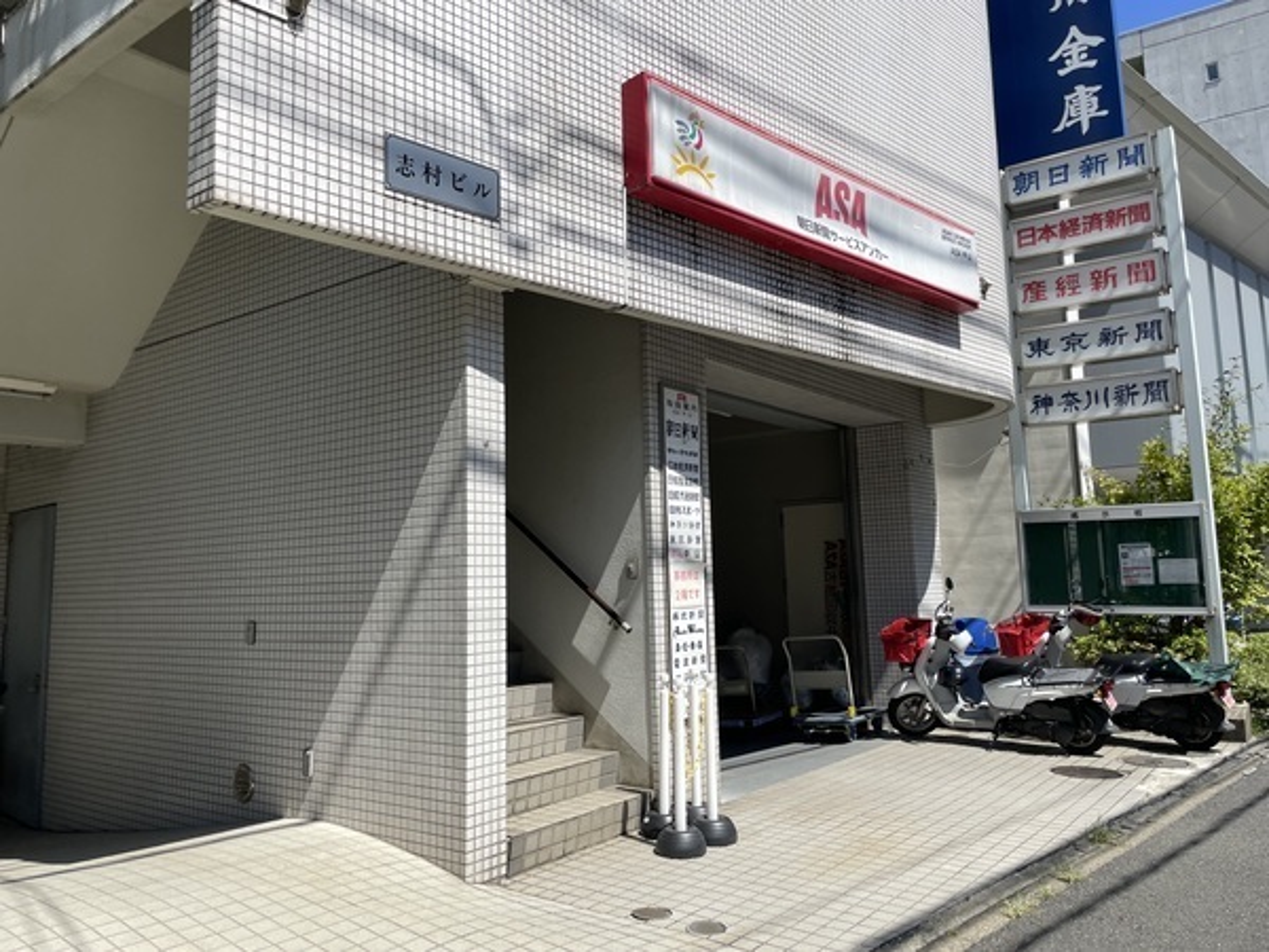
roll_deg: +2.0
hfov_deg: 67.3
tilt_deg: +7.0
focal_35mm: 26
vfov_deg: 53.1
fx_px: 953
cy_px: 476
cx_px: 634
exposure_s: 1/3861
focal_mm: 4.2
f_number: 1.6
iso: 32
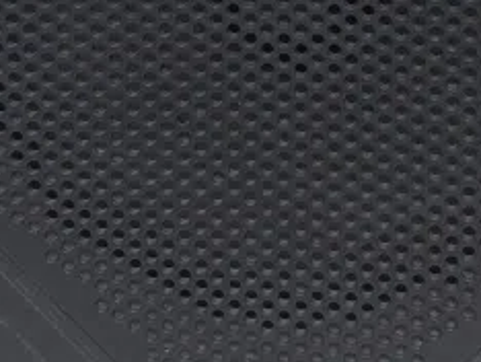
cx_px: 337
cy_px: -90
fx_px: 988
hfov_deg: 27.1
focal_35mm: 71
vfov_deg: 19.4
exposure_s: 1/25
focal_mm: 4
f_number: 1.8
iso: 1000
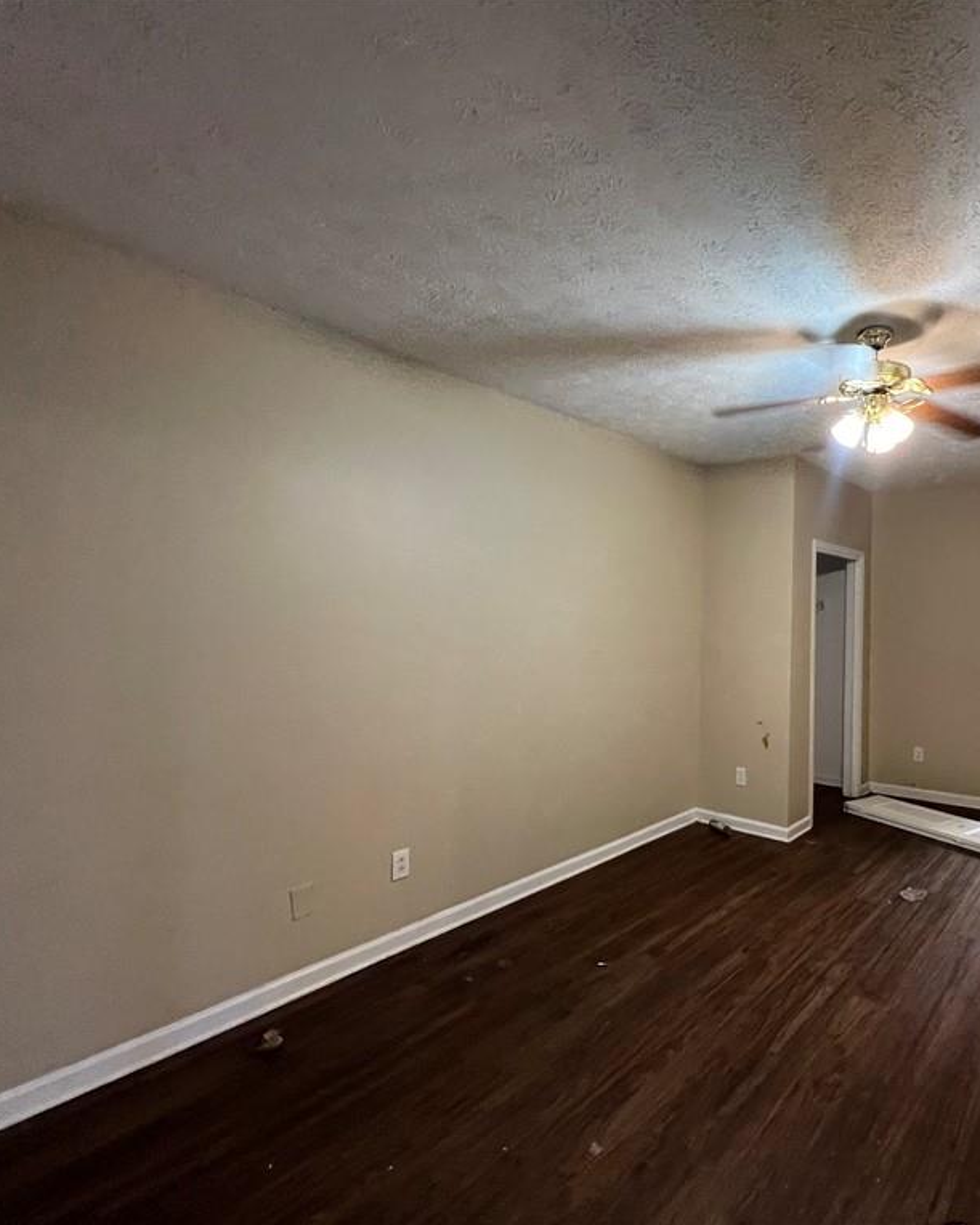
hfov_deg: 72.7
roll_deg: -0.8
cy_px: 611
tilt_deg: +2.1
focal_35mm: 17
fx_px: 616
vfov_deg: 89.6
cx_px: 711
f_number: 1.8
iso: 500
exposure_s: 1/60
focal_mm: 1.57
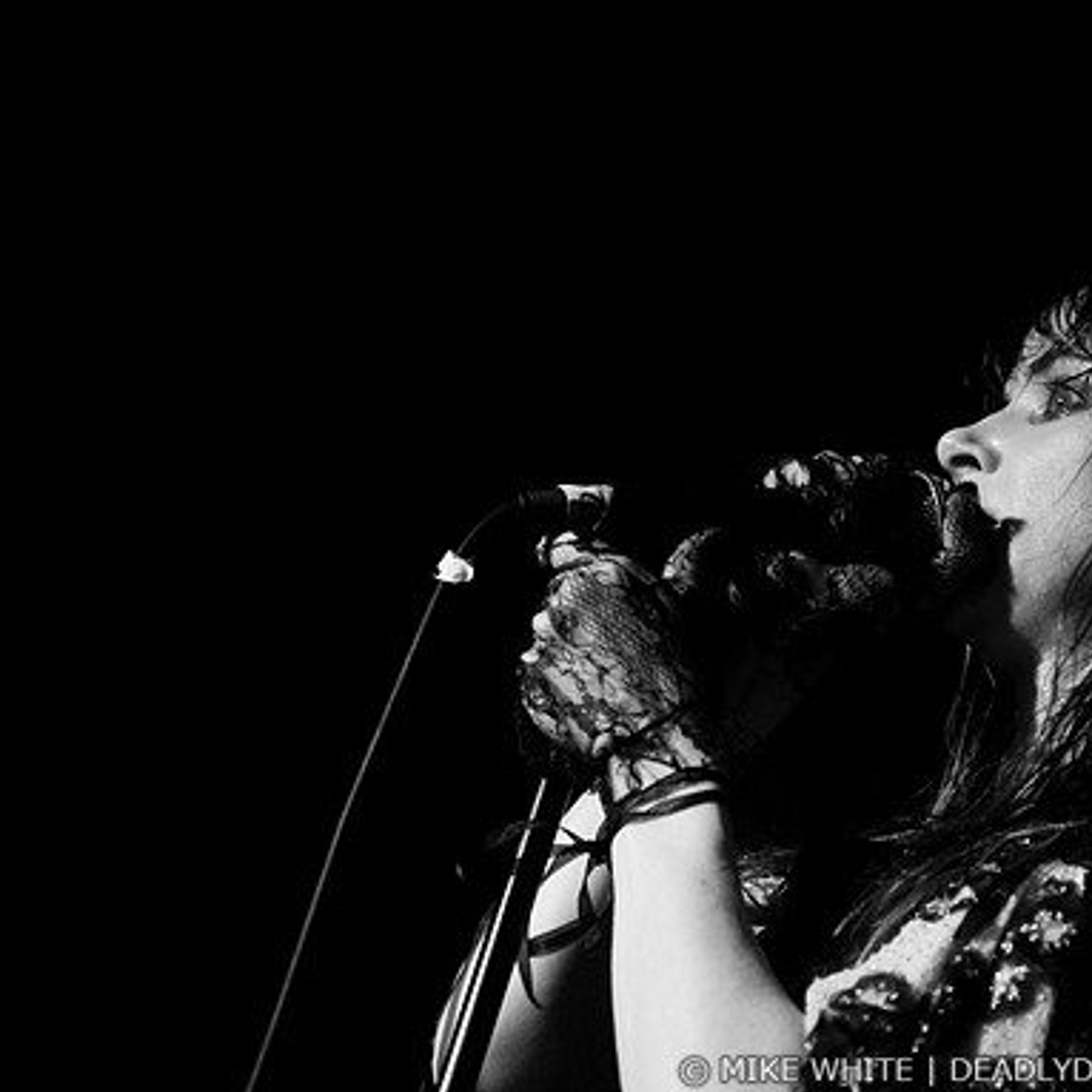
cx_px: 485
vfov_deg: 12.9
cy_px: 546
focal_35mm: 135
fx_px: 4818
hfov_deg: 12.9
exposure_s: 1/50
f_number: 2.8
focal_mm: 70
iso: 1000
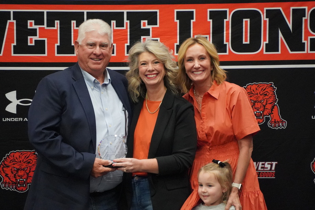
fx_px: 3097
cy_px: 105
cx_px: 158
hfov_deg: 5.8
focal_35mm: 354
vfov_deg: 3.9
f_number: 6.3
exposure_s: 1/320
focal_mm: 236
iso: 12800
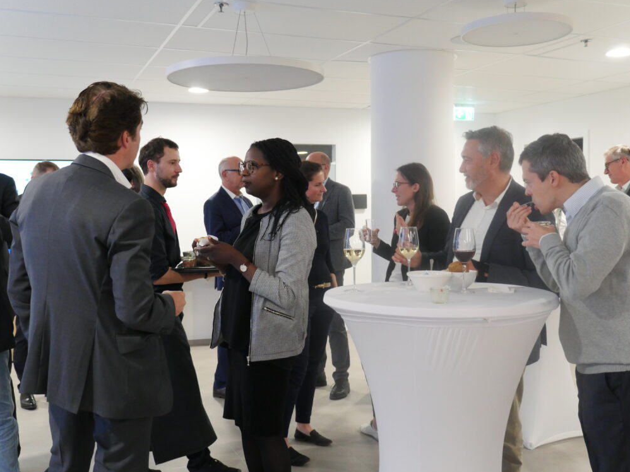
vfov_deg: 36.8
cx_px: 311
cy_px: 239
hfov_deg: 47.9
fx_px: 710
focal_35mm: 39
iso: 2000
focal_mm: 19
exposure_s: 1/125
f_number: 2.8
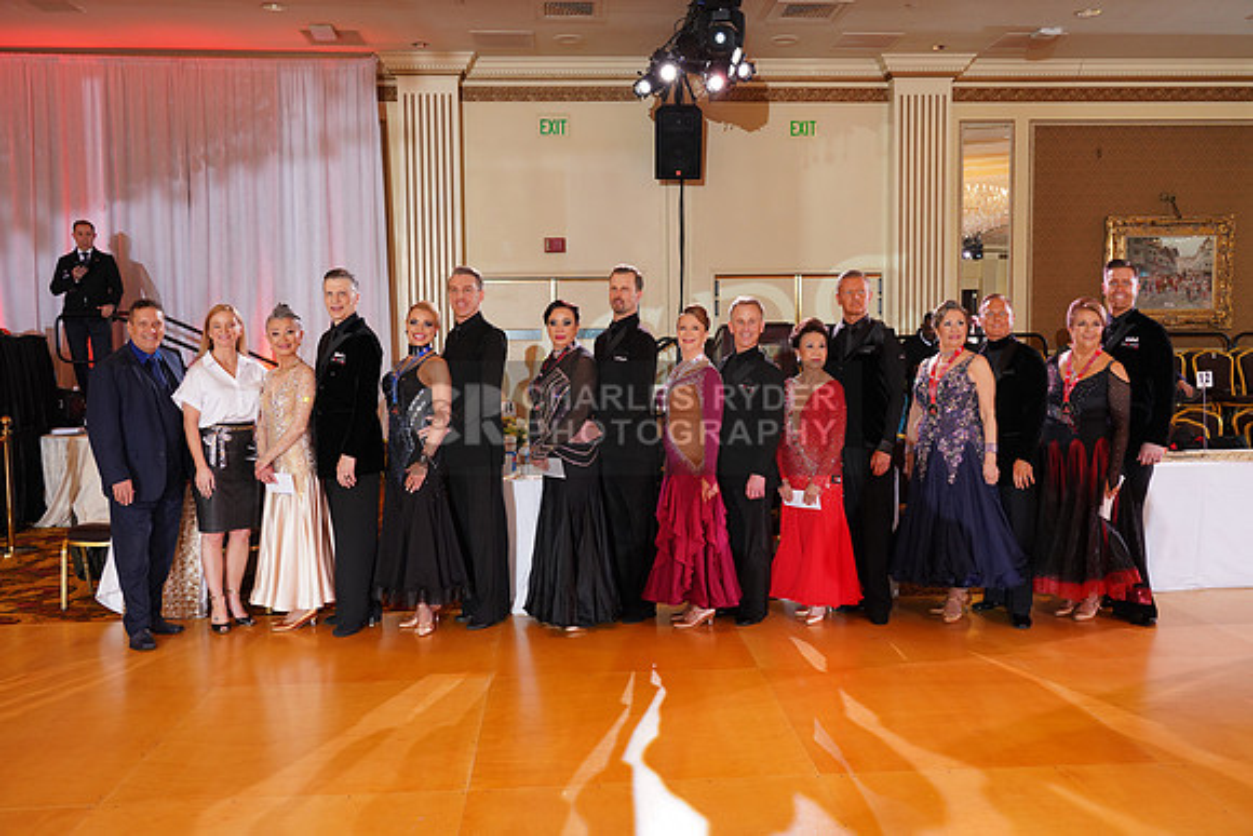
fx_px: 1079
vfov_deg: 42.3
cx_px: 626
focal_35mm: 31
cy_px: 418
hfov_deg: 60.3
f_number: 5
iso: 1600
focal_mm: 31
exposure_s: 1/200
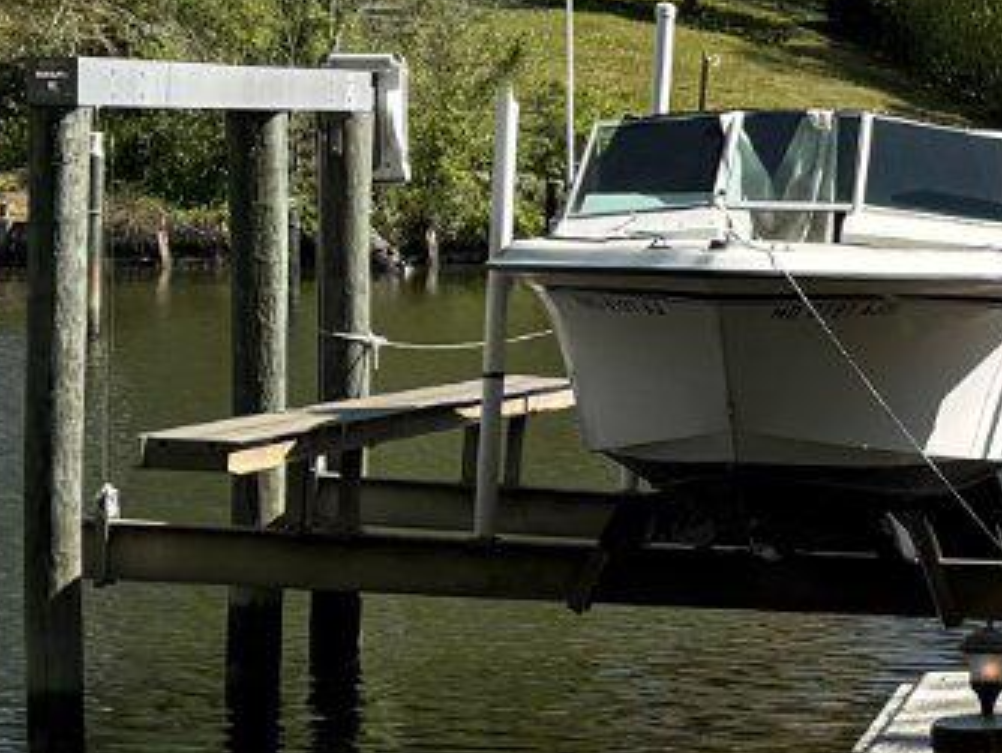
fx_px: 4258
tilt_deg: -1.0
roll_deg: +0.1
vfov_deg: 10.1
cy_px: 246
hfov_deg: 12.5
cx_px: 1635
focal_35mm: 147
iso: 80
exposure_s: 1/3279
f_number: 1.78
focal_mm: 6.76
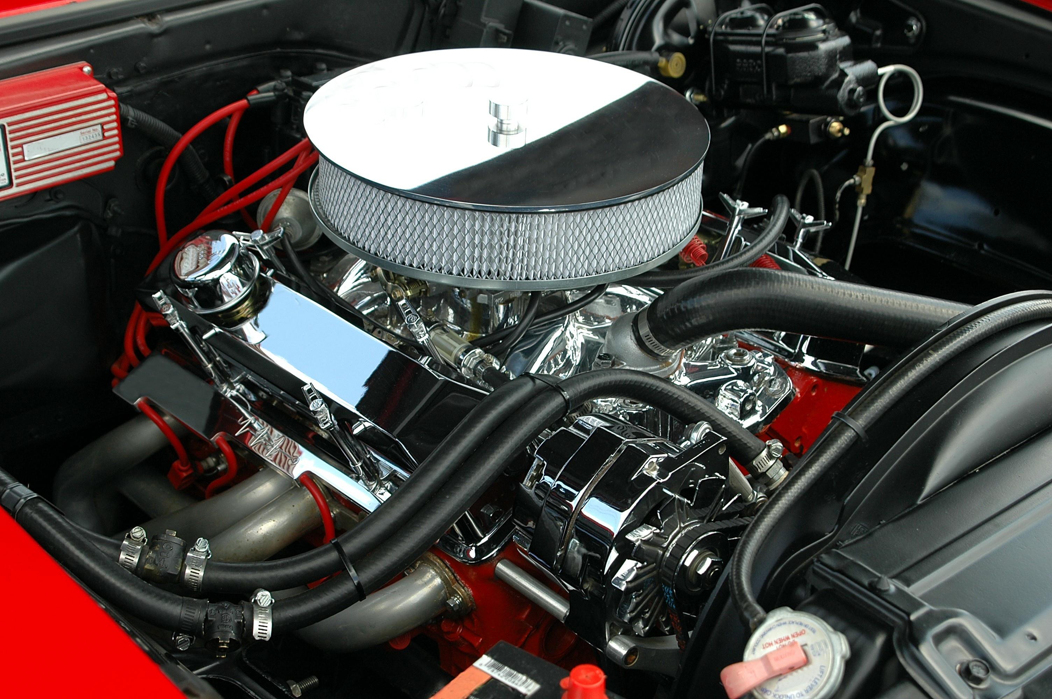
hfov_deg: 35.1
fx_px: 1664
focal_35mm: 57
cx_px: 526
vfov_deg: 23.7
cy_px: 350
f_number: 6.3
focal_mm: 38
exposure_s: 1/160
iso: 200
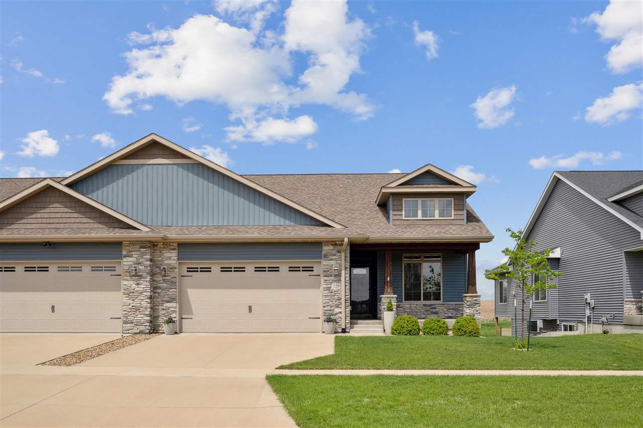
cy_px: 214
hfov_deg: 61.9
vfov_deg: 43.6
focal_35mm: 30
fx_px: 536
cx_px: 322
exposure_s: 1/1000
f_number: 9
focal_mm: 20
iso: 800
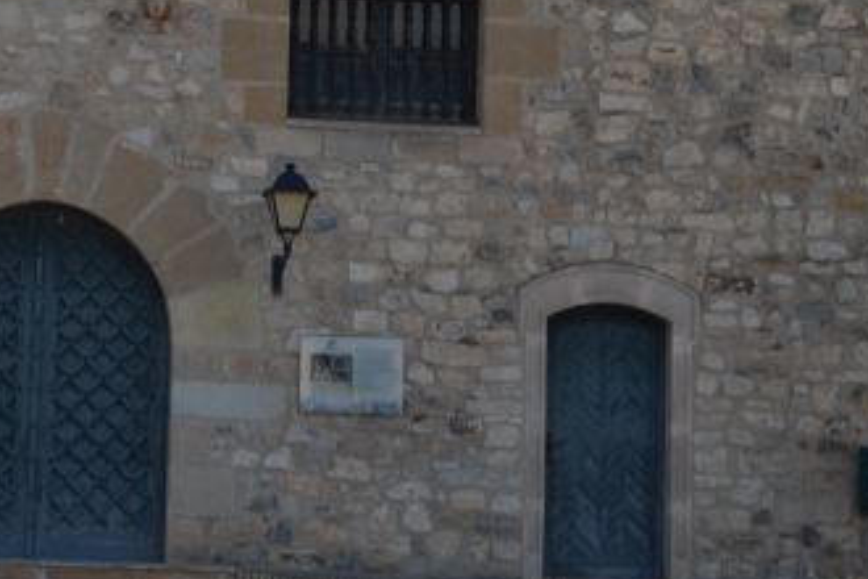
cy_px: 78
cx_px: 0
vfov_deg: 10.7
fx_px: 3067
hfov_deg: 15.8
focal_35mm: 127
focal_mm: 35
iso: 100
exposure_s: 1/200
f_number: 8
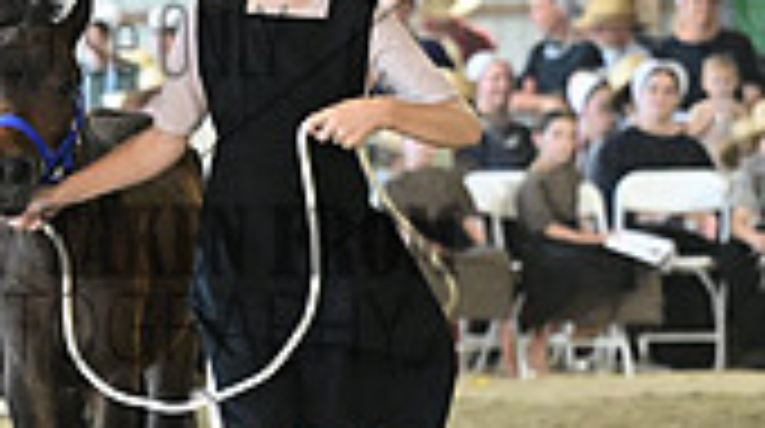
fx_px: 8709
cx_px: 68
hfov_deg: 5.0
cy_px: 277
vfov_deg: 2.8
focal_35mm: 430
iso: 6400
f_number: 4
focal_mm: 120
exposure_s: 1/300
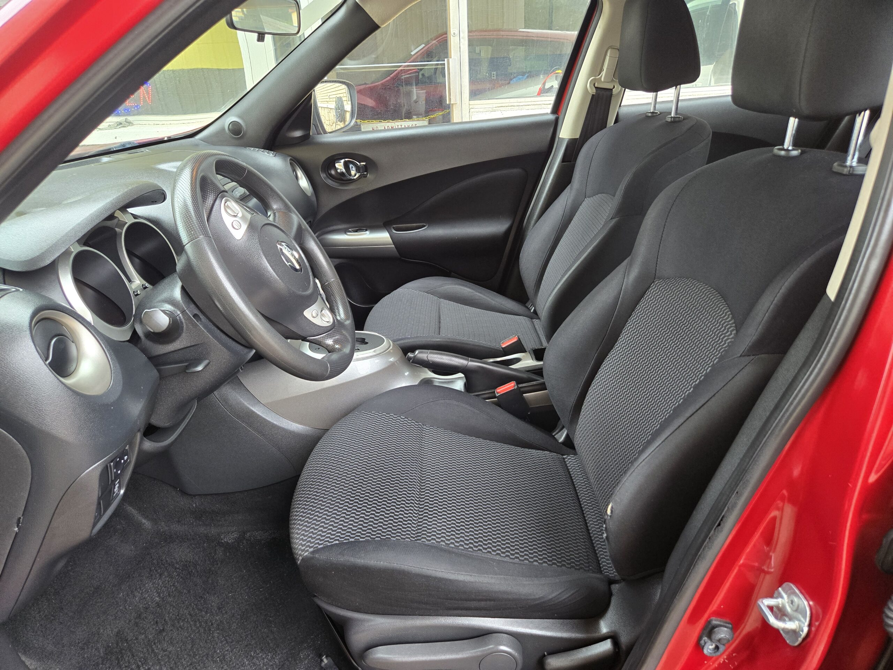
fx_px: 593
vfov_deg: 58.9
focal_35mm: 23
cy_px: 335
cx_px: 446
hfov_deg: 73.9
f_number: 1.8
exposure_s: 1/180
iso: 160
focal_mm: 5.4
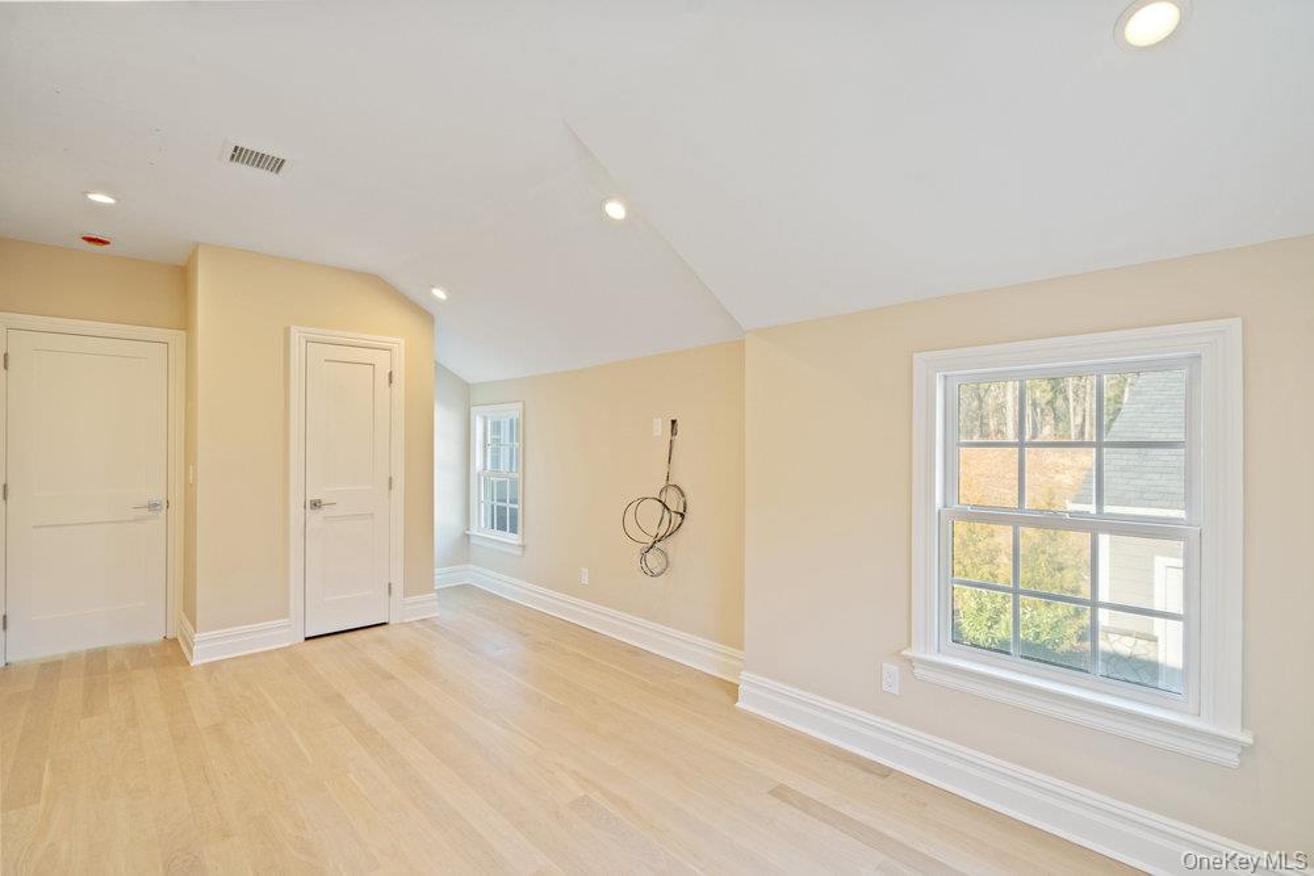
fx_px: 584
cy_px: 438
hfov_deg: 96.7
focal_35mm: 16
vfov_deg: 73.8
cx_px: 657
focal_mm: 16
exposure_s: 1/10
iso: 250
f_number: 5.6
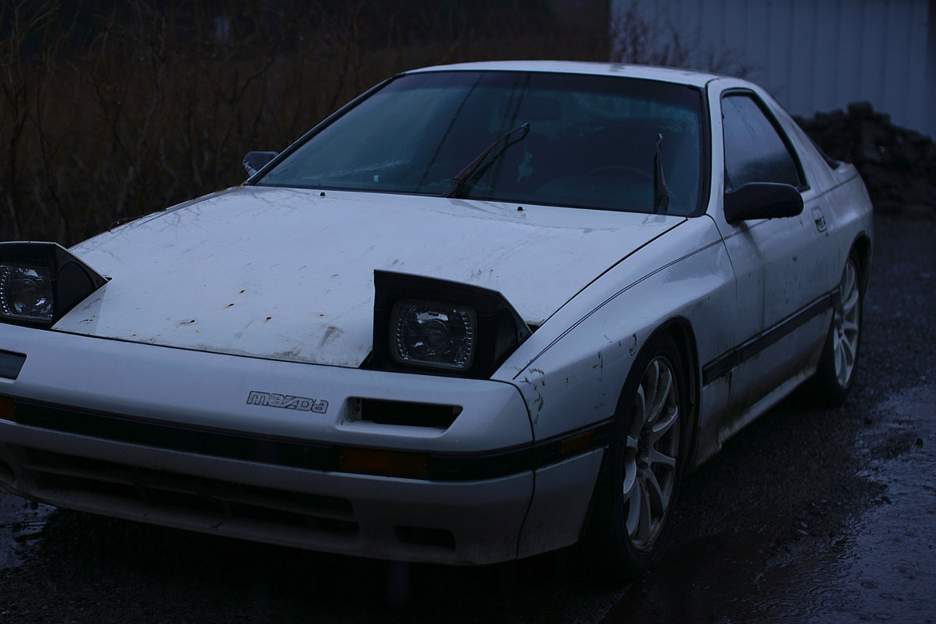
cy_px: 308
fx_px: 1769
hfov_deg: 29.5
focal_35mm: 68
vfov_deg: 20.0
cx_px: 317
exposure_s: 1/125
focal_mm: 50
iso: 125
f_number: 2.2
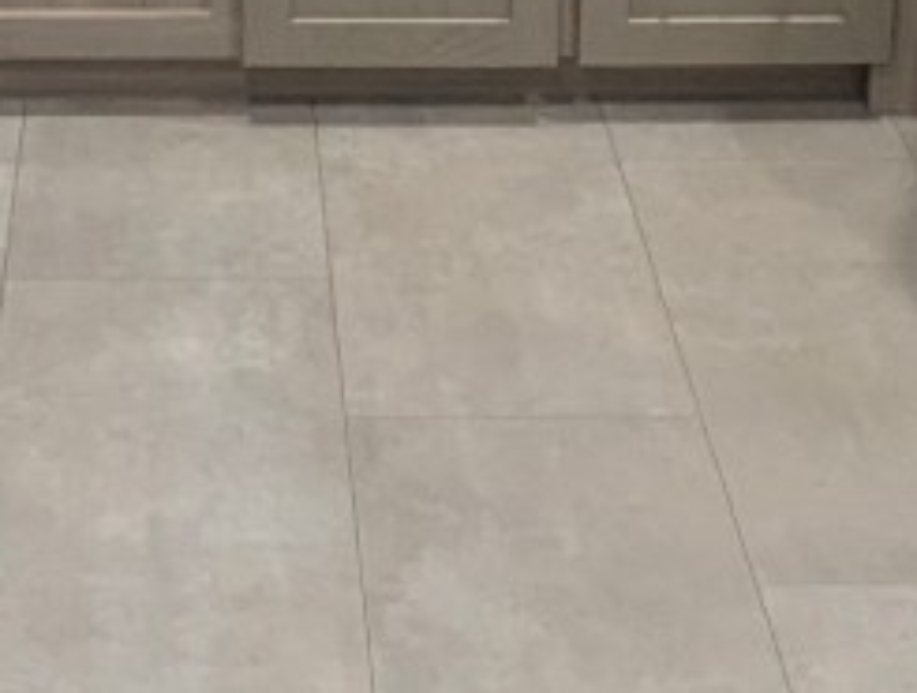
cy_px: -663
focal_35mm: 91
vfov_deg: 13.9
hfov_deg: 21.3
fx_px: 2417
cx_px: 245
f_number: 2.2
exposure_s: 1/50
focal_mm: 2.35
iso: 333
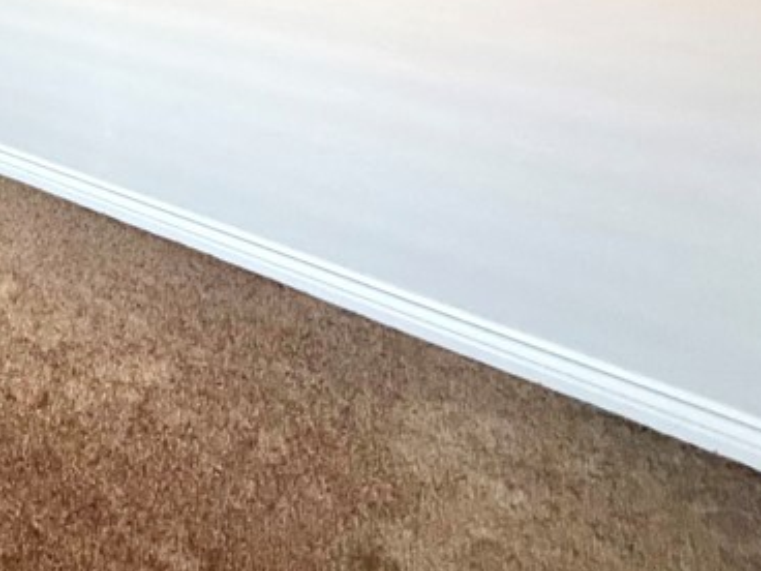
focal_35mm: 39
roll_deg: +0.8
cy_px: -209
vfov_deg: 28.6
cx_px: -37
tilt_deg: -2.2
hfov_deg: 40.5
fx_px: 857
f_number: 2.2
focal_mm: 2.22
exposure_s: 1/112
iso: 320
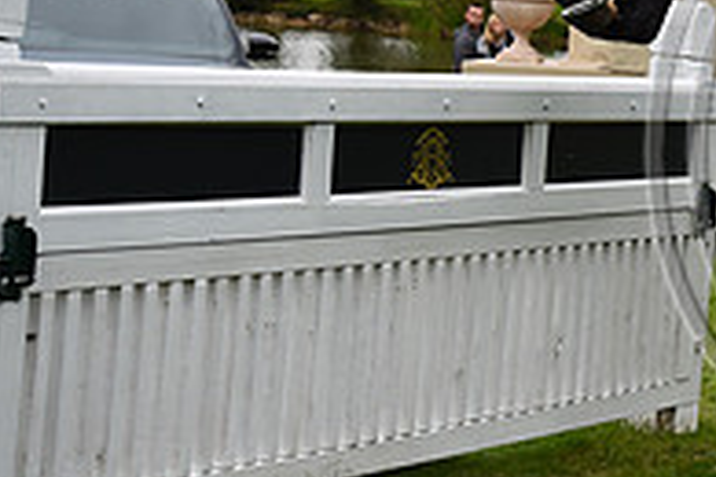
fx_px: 2725
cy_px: 99
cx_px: 1024
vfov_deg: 10.0
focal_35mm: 137
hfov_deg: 14.1
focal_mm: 46
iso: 800
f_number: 5.6
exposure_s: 1/1250
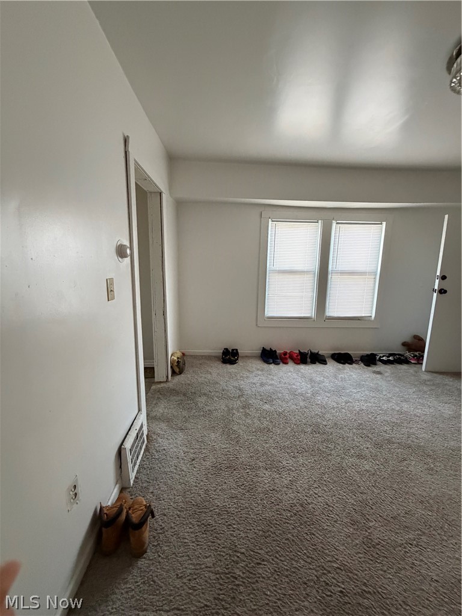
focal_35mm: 14
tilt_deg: -8.6
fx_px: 249
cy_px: 308
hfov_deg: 85.7
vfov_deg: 102.1
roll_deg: -1.3
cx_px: 231
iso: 640
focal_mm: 2.22
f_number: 2.2
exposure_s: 1/60
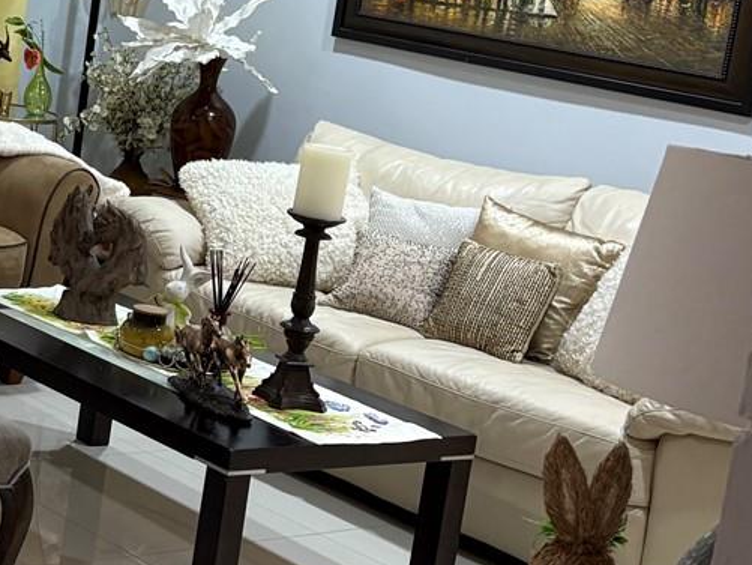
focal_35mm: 83
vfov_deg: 17.5
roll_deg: -5.5
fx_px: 1804
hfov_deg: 20.7
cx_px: -318
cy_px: 63
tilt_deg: -7.3
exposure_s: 1/65
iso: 125
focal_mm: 5.96
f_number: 1.6
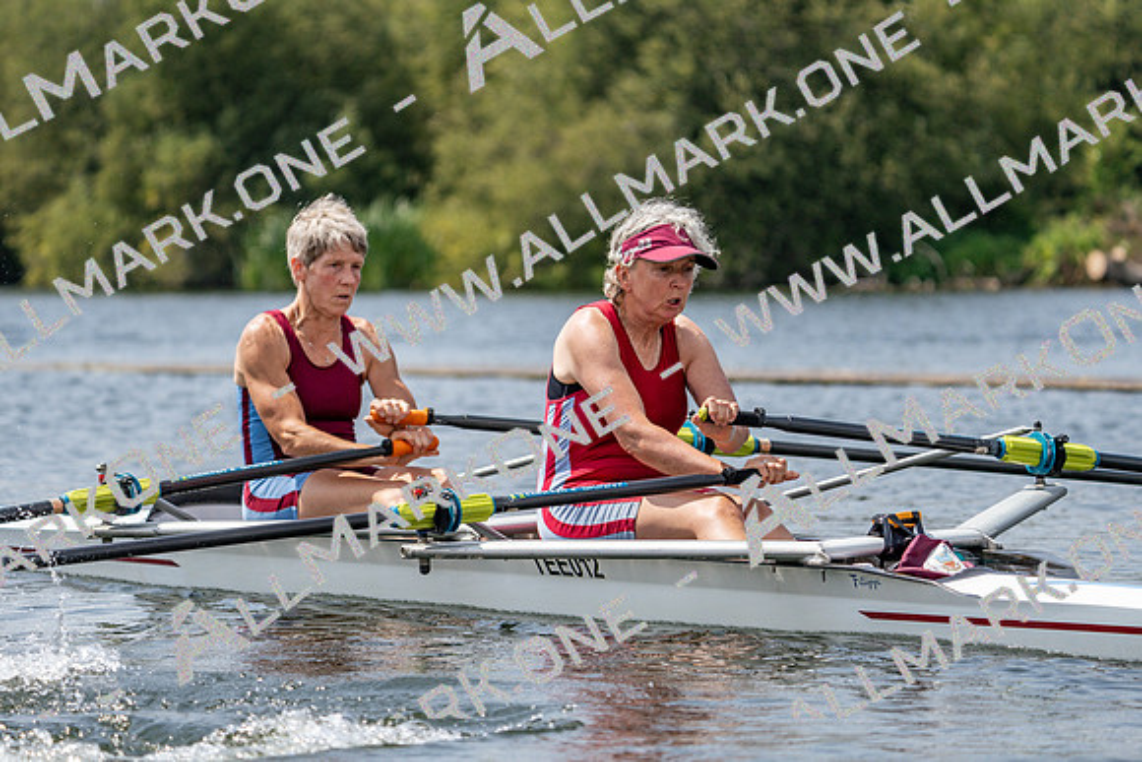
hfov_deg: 10.3
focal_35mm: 200
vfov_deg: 6.9
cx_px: 571
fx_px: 6346
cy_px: 381
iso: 200
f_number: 5.6
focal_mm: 200
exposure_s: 1/1600
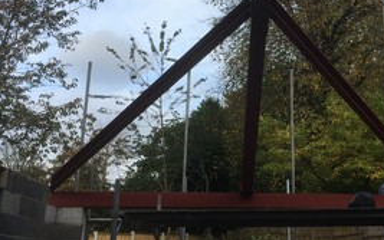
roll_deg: -0.8
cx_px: 252
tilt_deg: +16.2
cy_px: 118
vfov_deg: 28.0
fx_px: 482
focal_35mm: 46
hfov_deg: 43.0
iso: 25
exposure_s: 1/699
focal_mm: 4.15
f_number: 2.2
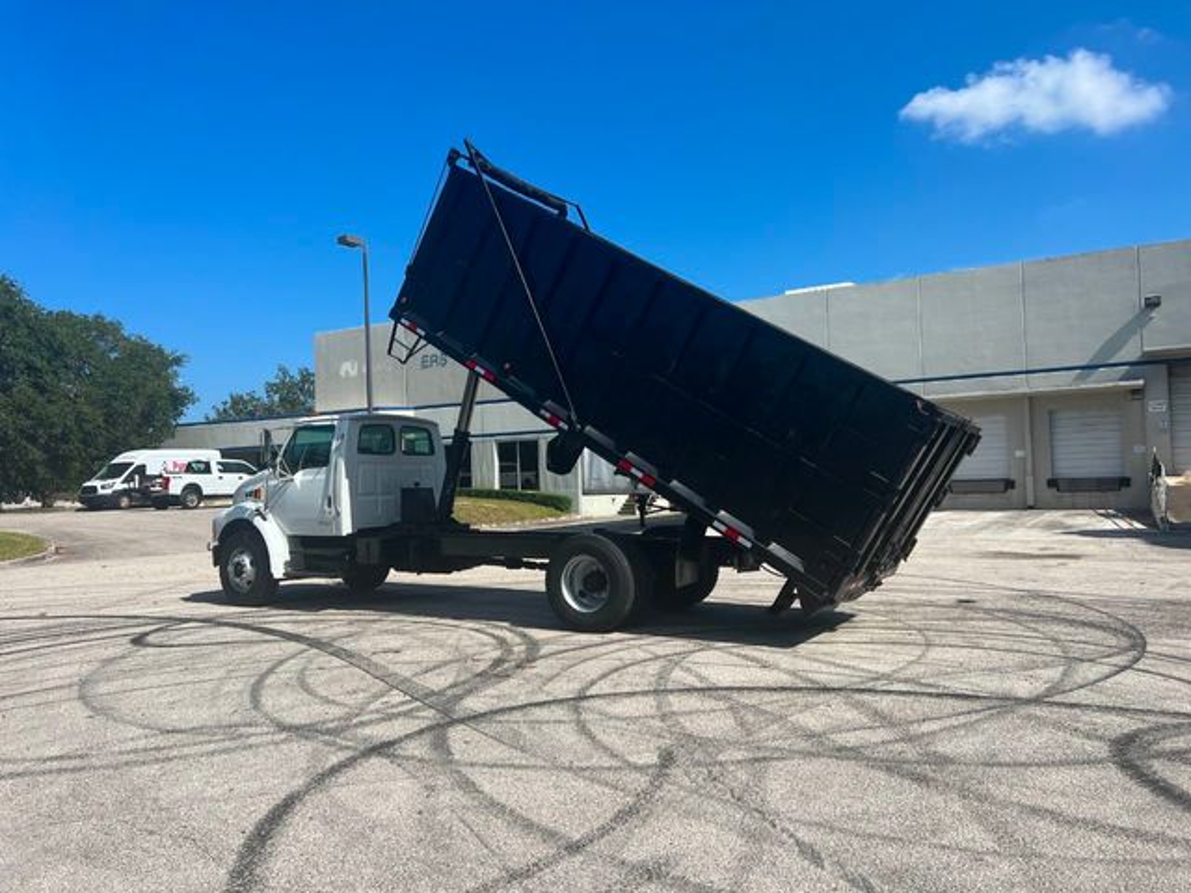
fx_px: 895
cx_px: 596
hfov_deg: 67.3
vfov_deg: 53.1
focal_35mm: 26
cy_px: 446
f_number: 1.5
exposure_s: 1/4630
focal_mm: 5.7
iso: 50
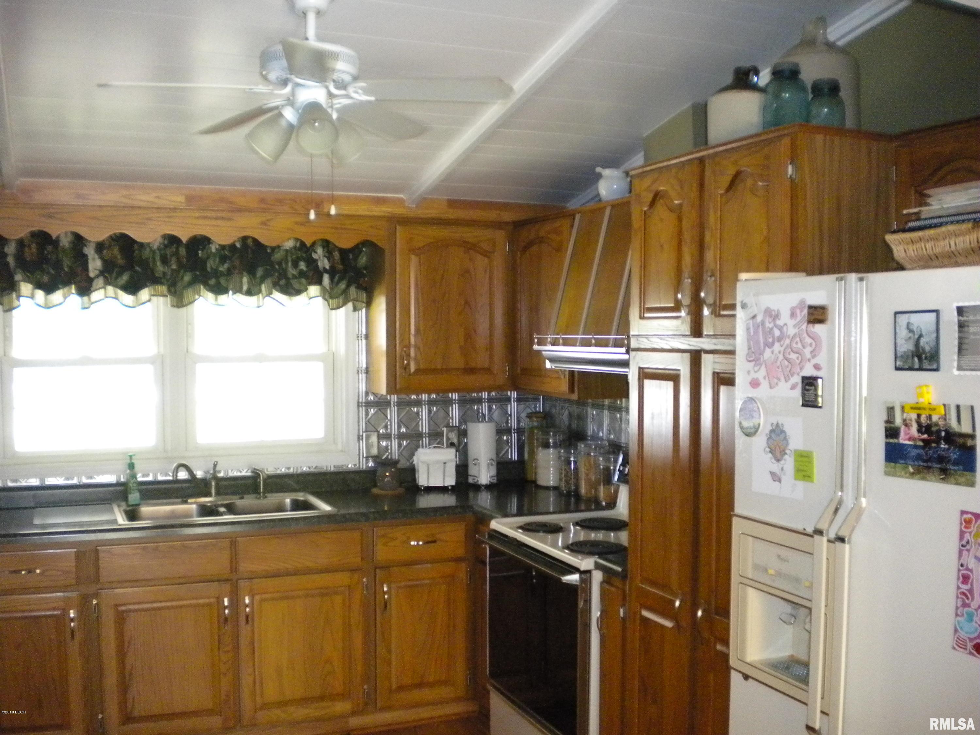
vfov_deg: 40.7
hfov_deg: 52.6
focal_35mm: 35
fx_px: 991
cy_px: 368
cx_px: 490
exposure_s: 1/41.5
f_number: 3.1
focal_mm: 6.3
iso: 800
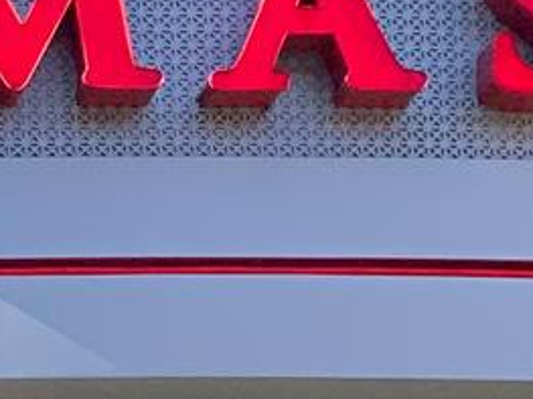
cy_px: 1177
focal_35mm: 405
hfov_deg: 4.7
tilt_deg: +10.1
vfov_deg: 3.6
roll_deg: -0.6
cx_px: -1052
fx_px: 6233
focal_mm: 6
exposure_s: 1/428
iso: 16
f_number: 2.4
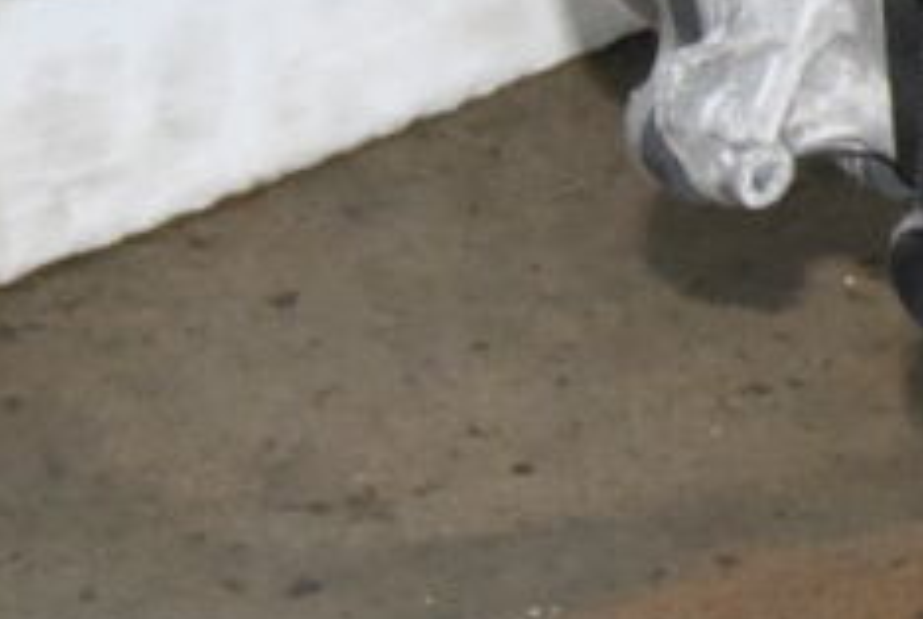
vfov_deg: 3.2
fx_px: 11046
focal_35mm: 430
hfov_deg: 4.6
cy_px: -306
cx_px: 2382
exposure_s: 1/200
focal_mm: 42
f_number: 10
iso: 800
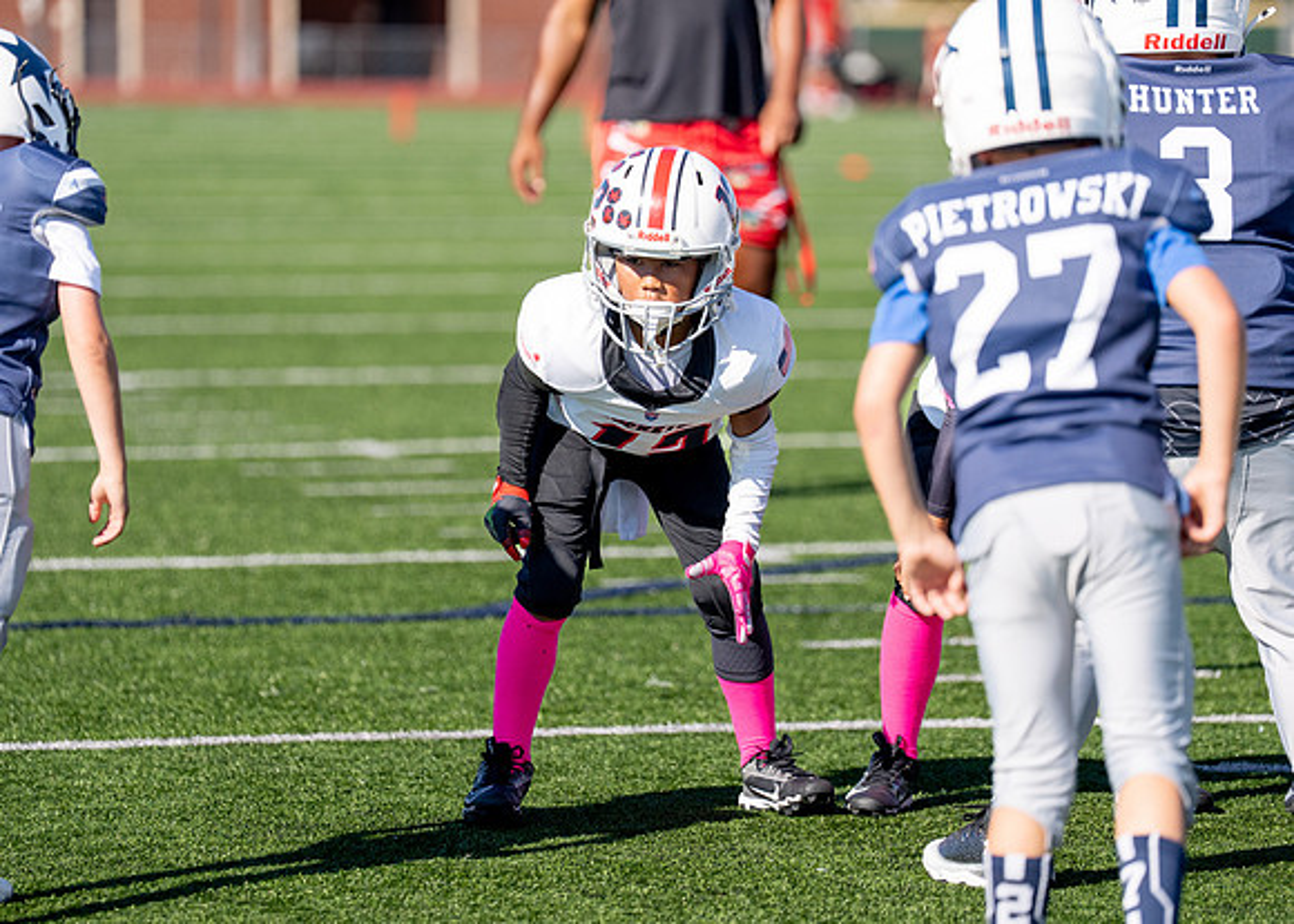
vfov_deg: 6.7
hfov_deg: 9.3
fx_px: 7921
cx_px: 668
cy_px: 371
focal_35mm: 216
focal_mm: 168
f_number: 2.8
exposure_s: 1/6400
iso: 320
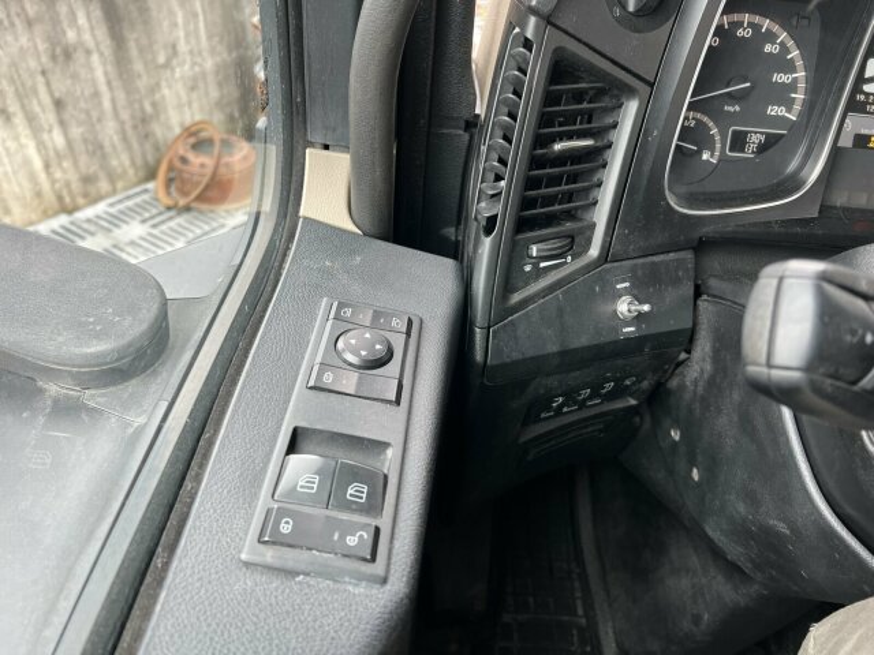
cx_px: 437
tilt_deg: -38.7
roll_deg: -3.3
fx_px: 656
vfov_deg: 53.1
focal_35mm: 26
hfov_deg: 67.3
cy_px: 328
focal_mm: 5.7
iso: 125
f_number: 1.5
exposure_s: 1/121
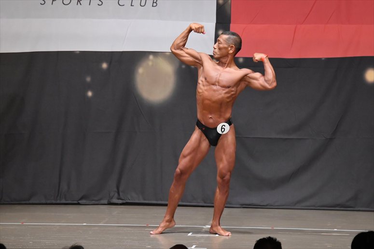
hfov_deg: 9.5
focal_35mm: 217
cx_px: 187
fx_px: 2253
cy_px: 124
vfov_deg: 6.3
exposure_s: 1/400
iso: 6400
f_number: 5.6
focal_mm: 145
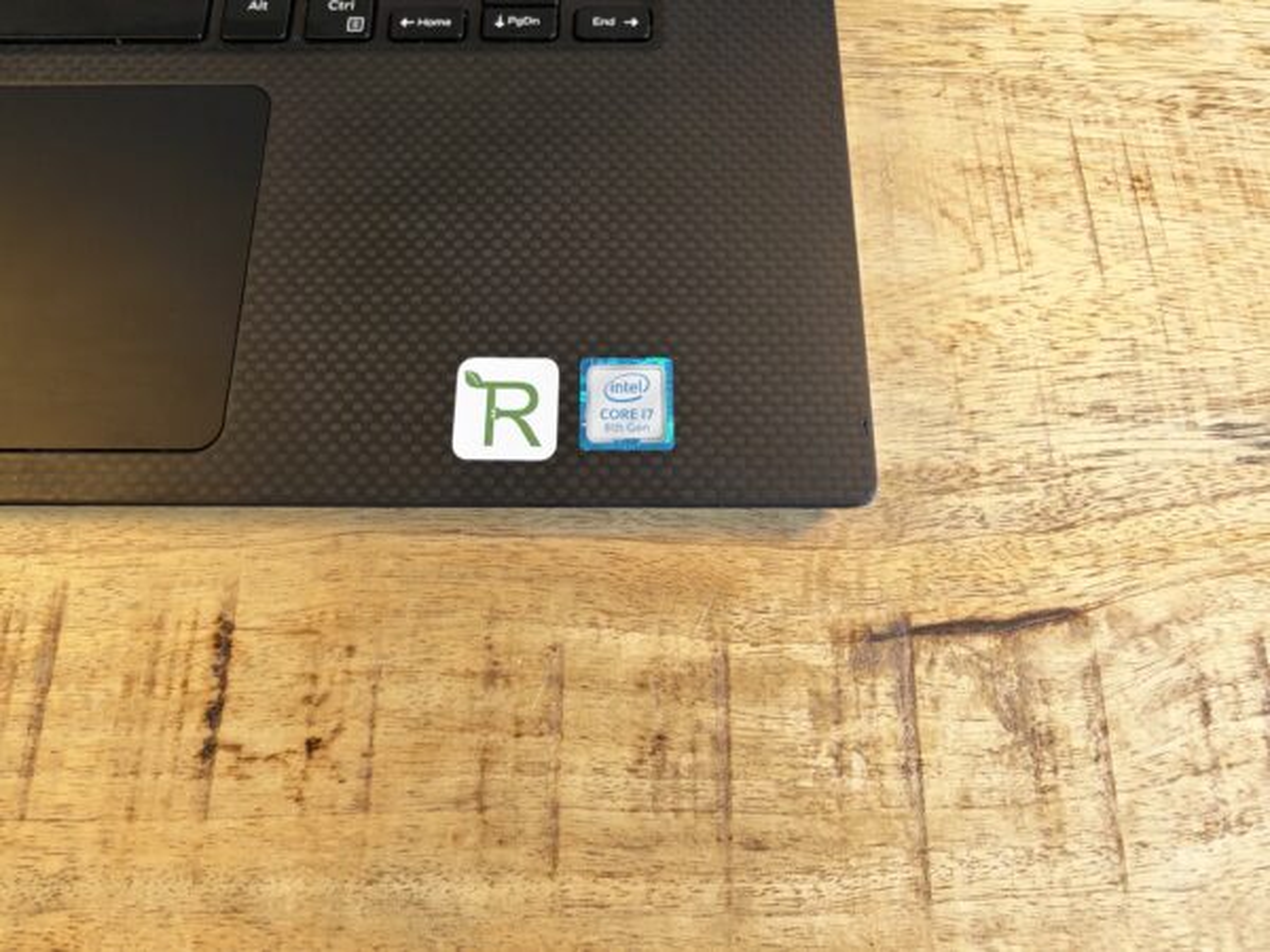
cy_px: 476
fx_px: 844
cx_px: 635
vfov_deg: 58.9
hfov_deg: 73.9
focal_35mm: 23
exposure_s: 1/50
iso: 125
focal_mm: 1.82
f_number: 2
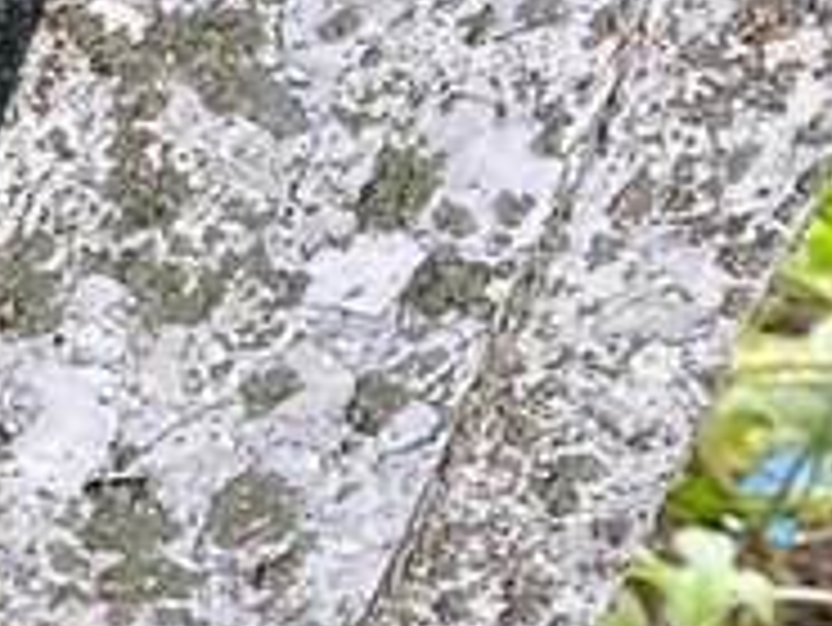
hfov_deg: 8.4
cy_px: 531
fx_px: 4858
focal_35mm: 202
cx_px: -1565
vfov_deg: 7.3
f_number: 1.8
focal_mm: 4.25
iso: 80
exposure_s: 1/122
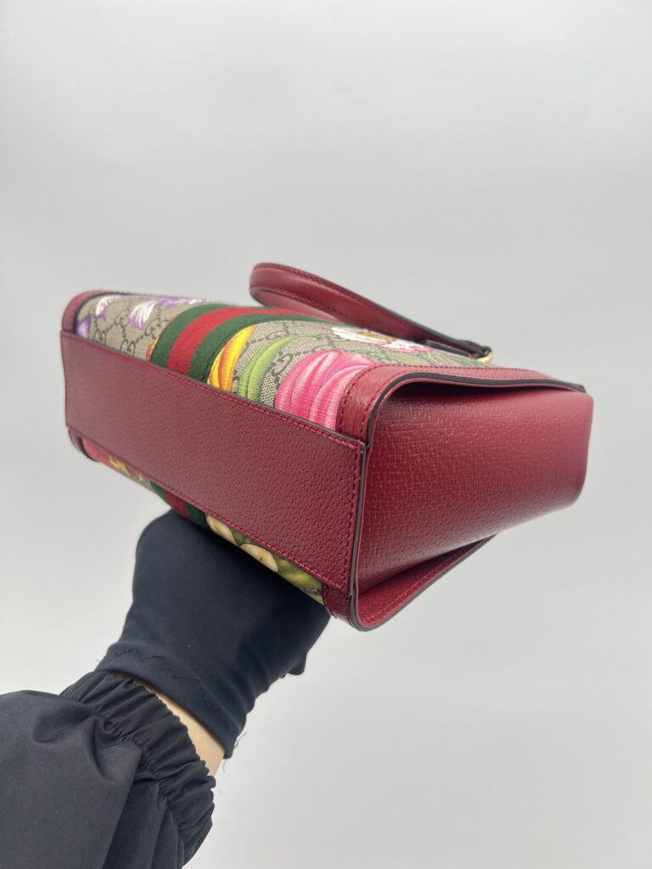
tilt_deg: -18.5
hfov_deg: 53.1
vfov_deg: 67.3
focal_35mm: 26
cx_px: 326
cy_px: 434
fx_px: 653
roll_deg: +0.8
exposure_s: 1/100
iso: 32
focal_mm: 5.7
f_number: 1.5
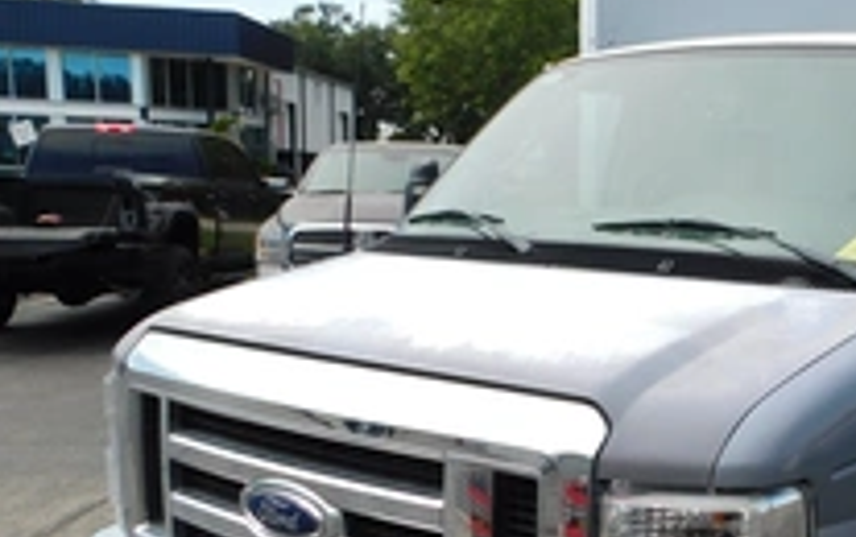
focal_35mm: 47
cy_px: 380
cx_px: 757
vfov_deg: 27.3
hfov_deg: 39.7
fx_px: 1098
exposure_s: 1/1000
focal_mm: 4
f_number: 3
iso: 125
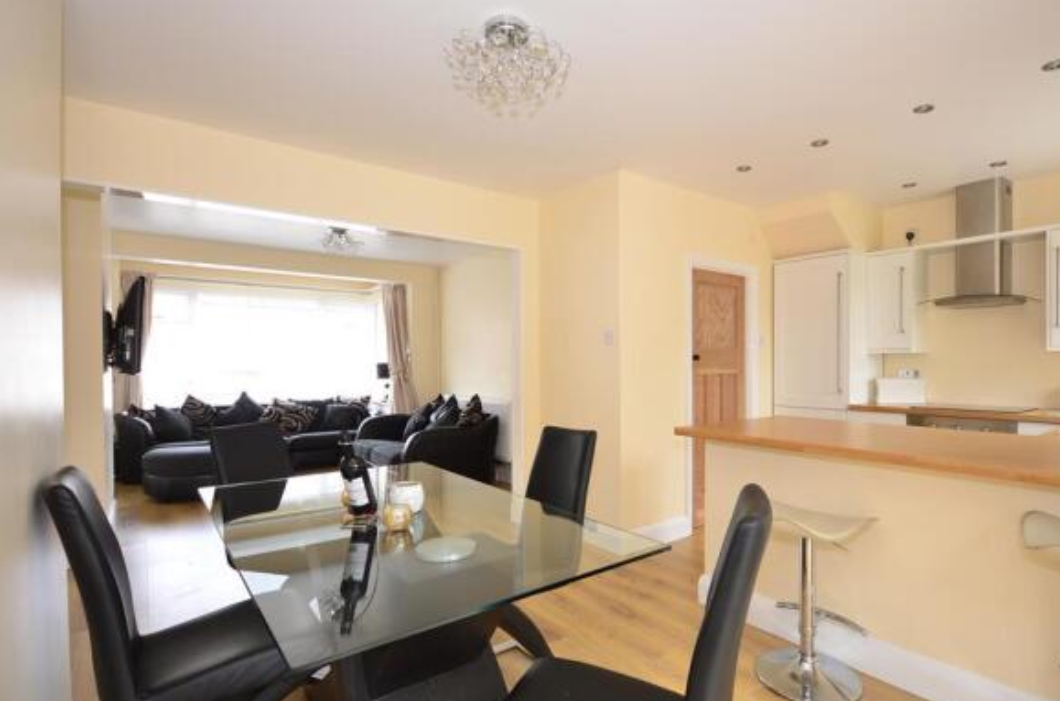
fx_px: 499
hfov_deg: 93.2
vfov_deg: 70.1
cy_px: 364
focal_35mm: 17
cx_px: 569
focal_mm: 10
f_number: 5
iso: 200
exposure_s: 1/20
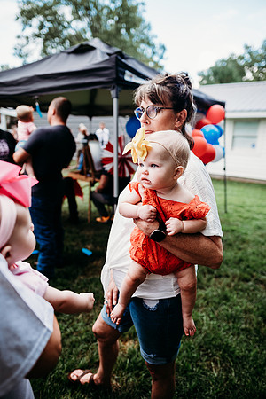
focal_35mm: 24
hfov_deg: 53.1
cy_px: 200
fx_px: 266
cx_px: 133
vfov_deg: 73.7
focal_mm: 24
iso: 160
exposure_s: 1/250
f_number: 2.5
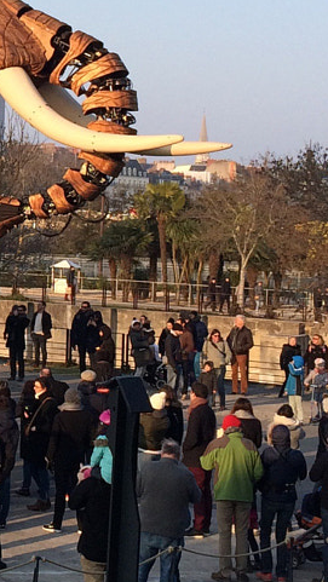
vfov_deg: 20.2
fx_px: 1621
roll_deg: -0.6
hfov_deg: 11.0
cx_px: -211
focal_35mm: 105
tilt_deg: +4.2
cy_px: 142
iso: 32
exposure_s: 1/746
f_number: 2.2
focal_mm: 4.15
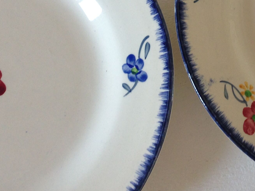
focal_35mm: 82
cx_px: 206
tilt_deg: -75.2
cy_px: -11
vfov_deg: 17.5
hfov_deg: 23.5
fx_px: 604
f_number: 2.4
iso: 50
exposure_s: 1/20
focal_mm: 4.12
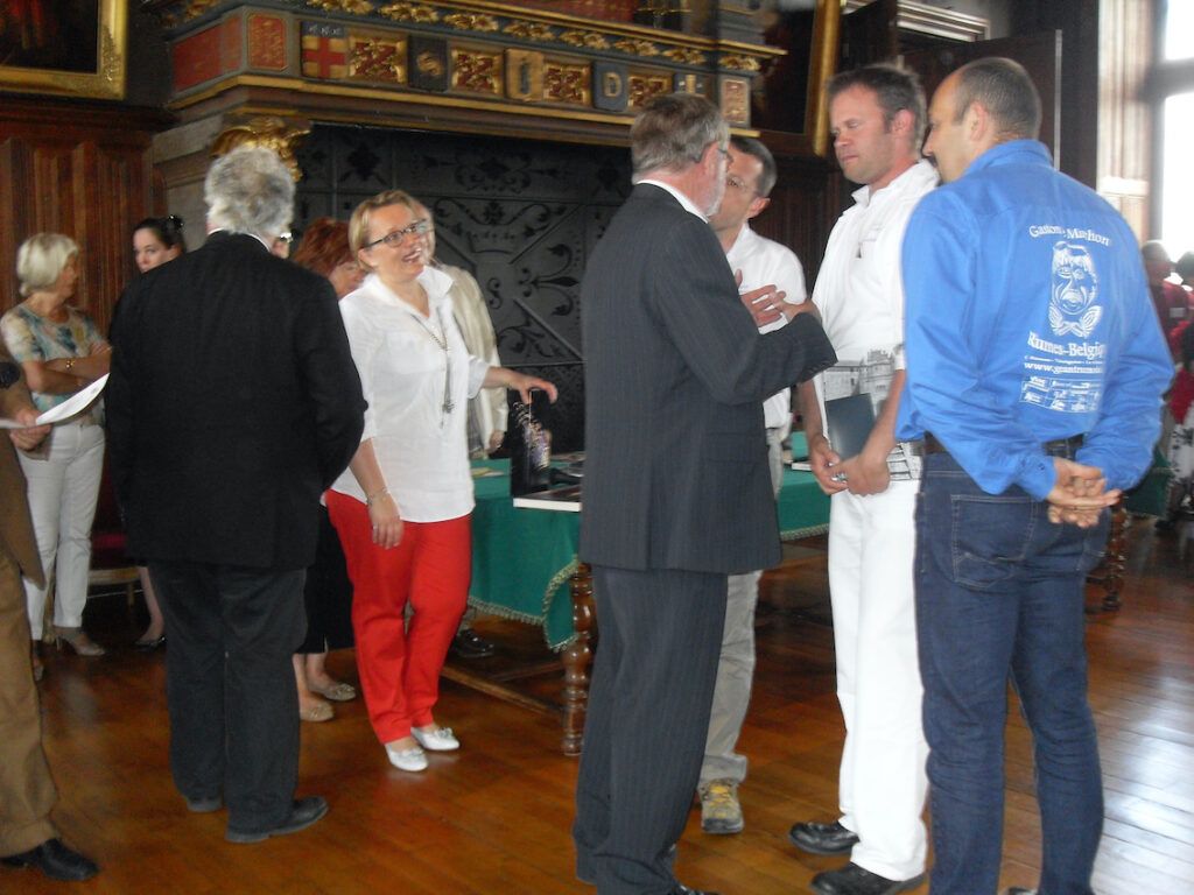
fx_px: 1276
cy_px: 448
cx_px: 597
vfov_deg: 38.7
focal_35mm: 37
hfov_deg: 50.1
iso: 200
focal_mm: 6.3
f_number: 2.8
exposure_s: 1/45
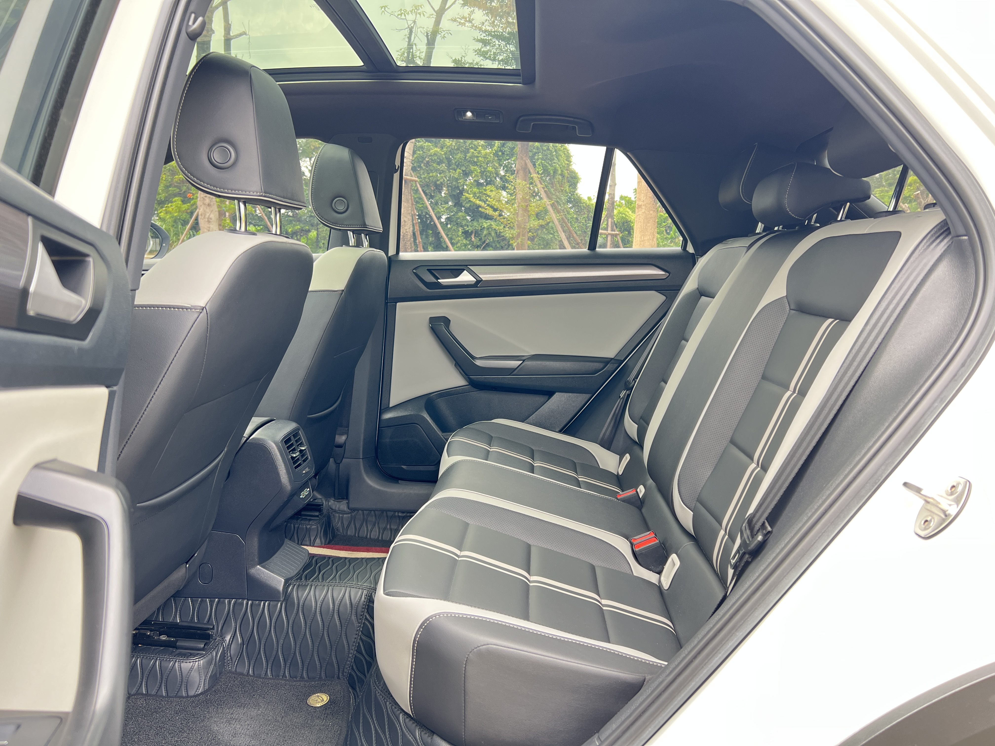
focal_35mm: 26
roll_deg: -1.4
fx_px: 747
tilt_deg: -7.5
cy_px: 373
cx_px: 498
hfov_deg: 67.3
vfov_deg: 53.1
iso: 100
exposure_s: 1/121
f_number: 1.5
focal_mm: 5.7
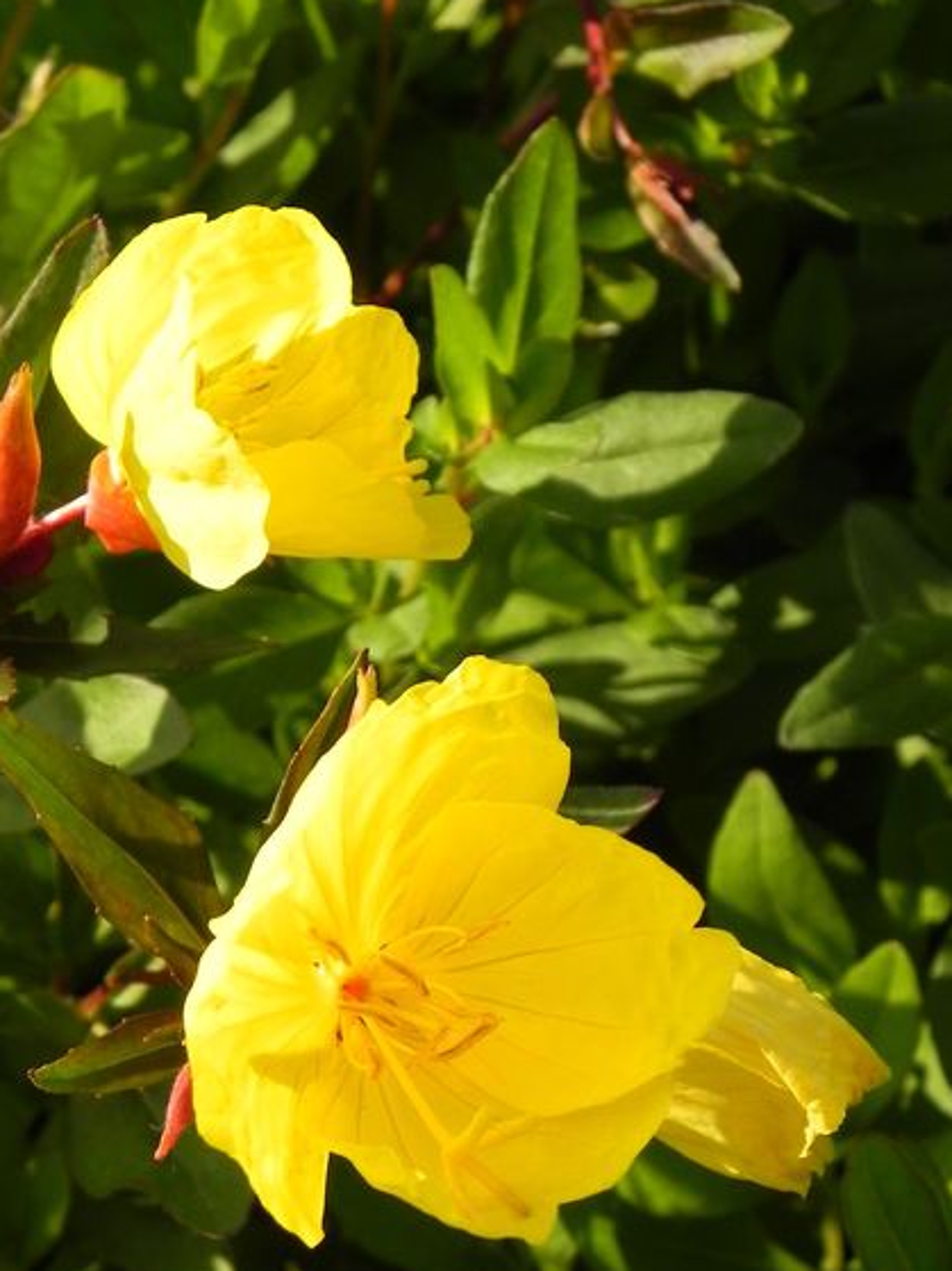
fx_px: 3045
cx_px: 407
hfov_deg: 17.8
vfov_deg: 23.6
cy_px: 684
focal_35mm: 83
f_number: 4.5
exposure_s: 1/800
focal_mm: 10.3
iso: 160
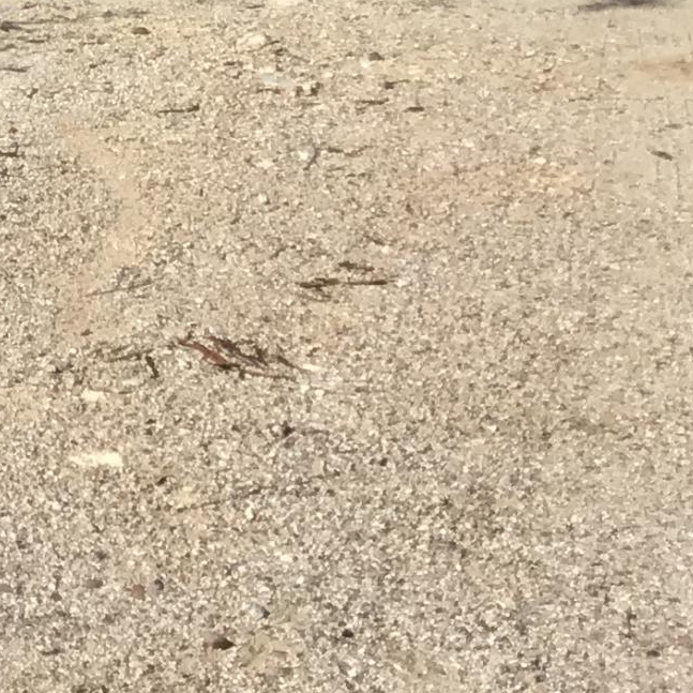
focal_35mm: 127
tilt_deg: -5.7
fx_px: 2877
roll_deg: +1.0
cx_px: -515
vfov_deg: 12.9
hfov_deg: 12.6
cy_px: -396
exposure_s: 1/1538
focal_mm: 3.3
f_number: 2.4
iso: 25
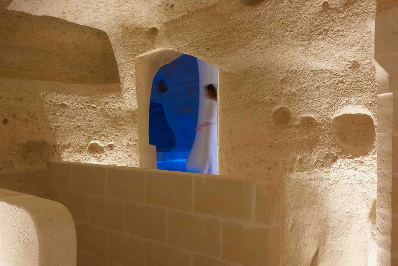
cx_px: 199
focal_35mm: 40
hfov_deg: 48.5
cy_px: 133
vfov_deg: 33.4
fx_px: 442
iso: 64
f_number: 11
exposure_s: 4
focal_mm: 40
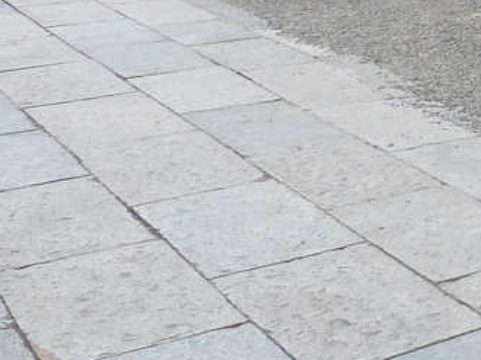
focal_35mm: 91
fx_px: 1264
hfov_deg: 17.5
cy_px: -178
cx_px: 860
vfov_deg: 15.0
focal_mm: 4.1
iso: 80
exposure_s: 1/100
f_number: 3.3
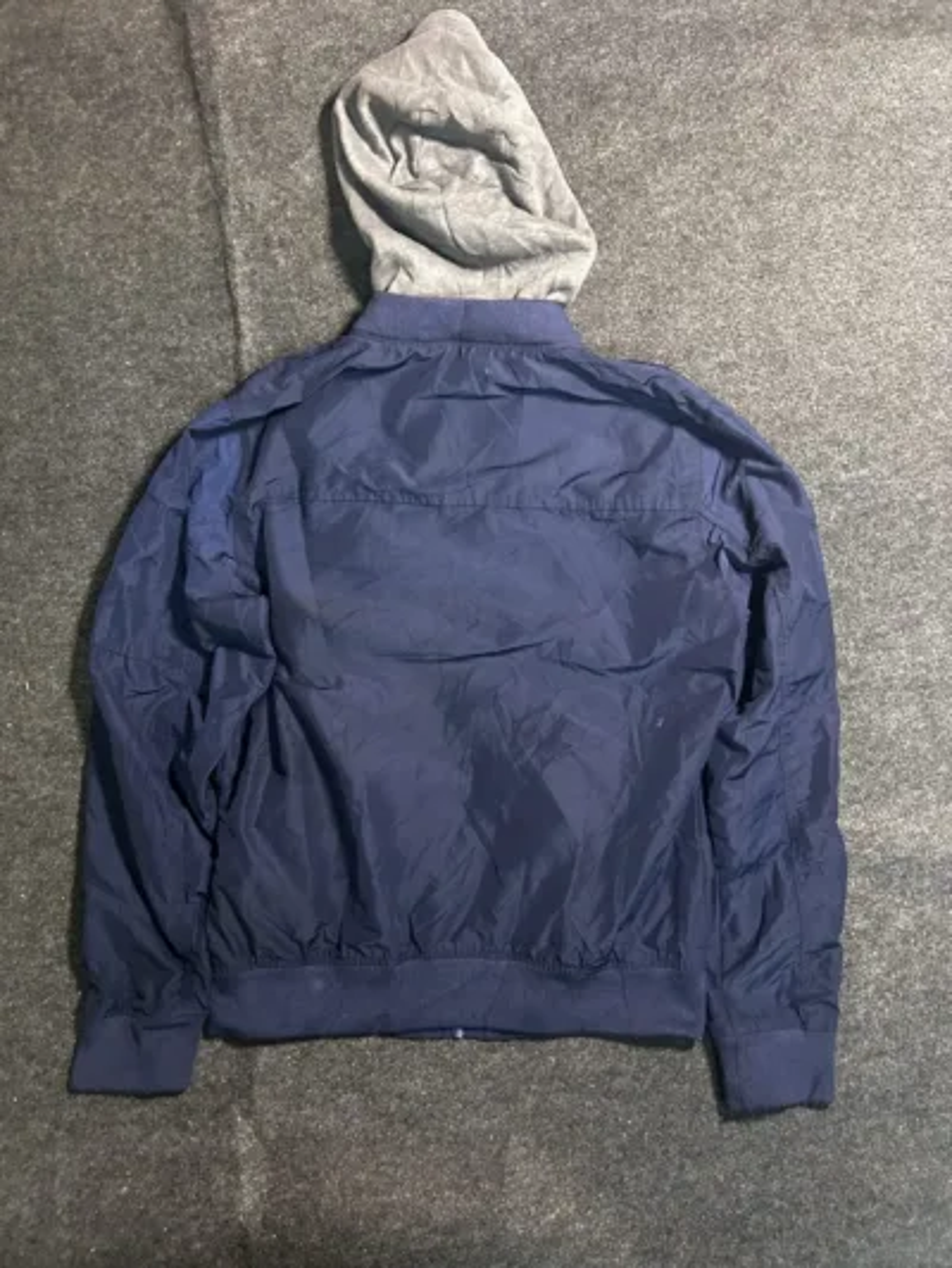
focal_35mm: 26
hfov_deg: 53.1
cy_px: 634
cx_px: 476
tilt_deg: -70.4
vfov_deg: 67.3
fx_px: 953
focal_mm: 5.7
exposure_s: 1/50
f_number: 1.5
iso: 500
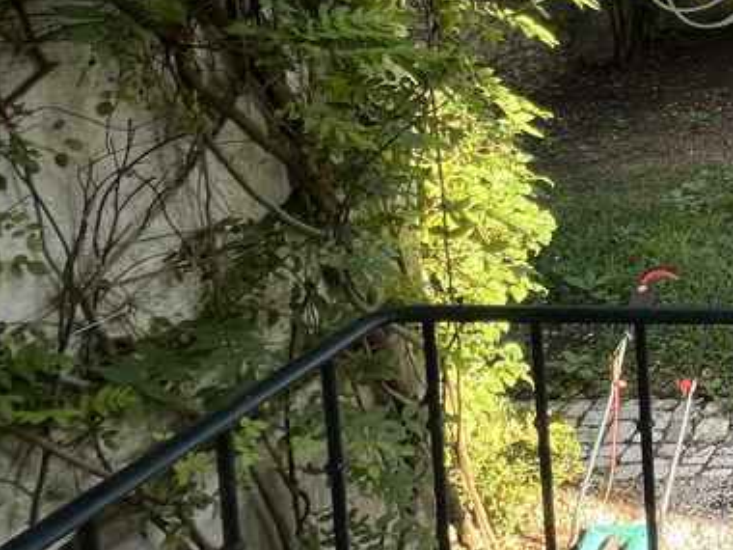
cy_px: -17
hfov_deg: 30.5
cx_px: 1045
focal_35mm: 41
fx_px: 868
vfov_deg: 32.0
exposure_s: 1/99
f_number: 1.8
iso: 40
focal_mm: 1.57
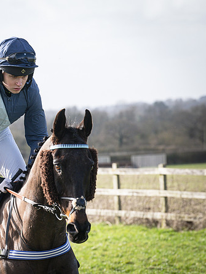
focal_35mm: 272
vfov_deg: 7.3
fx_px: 2159
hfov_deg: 5.5
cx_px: 69
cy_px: 137
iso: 400
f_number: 5
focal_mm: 125
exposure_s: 1/1000
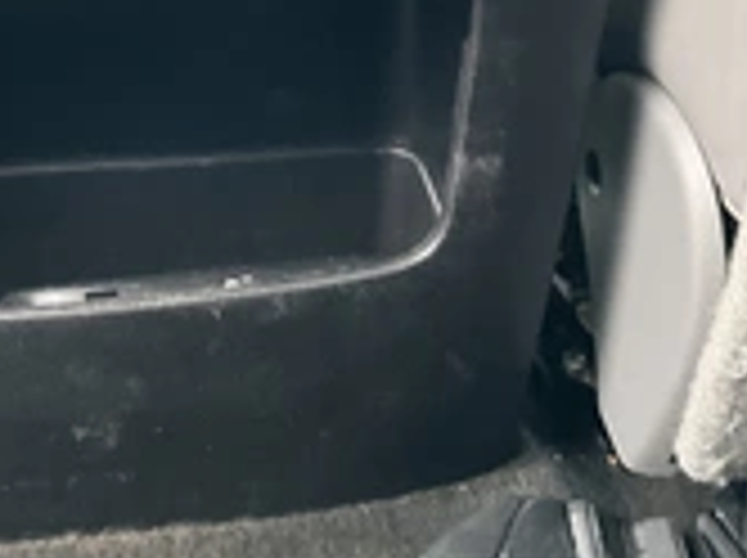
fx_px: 1508
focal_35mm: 70
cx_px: 176
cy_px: -68
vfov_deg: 20.0
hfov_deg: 27.4
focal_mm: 3
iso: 320
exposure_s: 1/45
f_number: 1.8
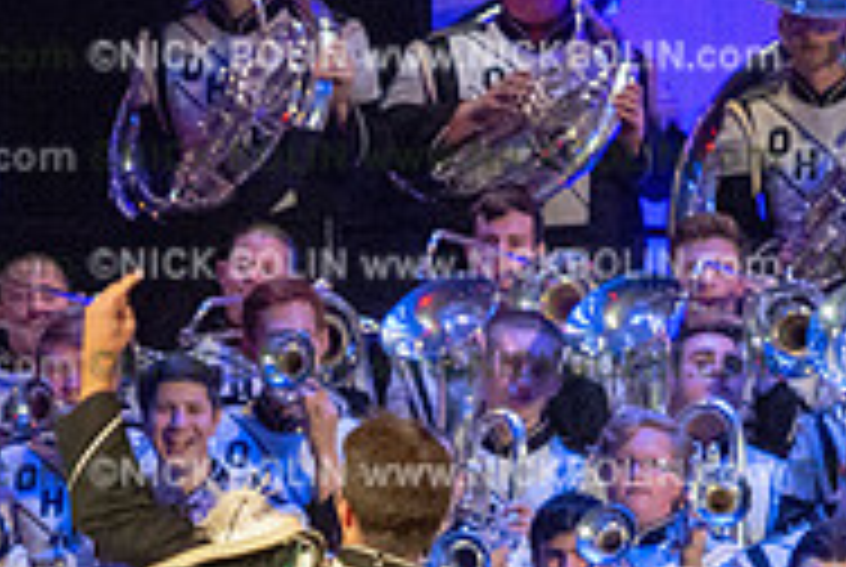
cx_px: 432
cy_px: 783
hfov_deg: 2.8
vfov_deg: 1.9
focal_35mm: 739
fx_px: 17394
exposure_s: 1/320
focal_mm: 240
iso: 8000
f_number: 5.6
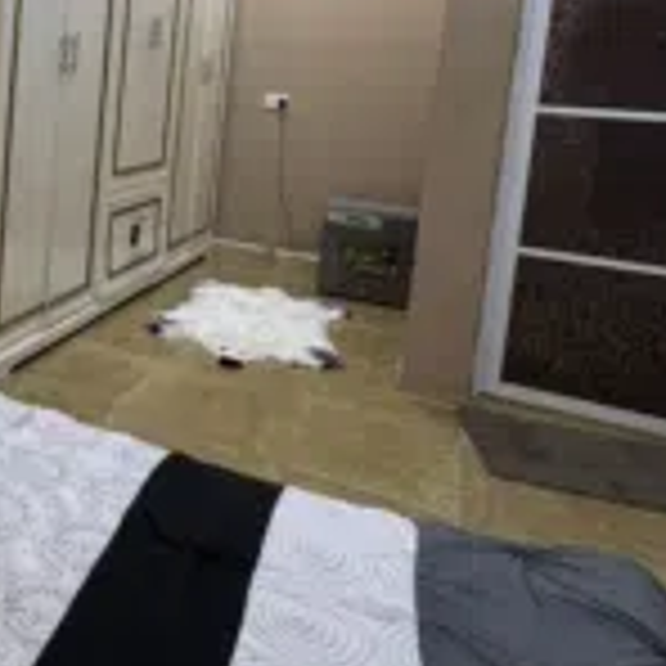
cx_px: 14
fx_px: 675
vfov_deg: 50.1
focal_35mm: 31
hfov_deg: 45.2
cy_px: 158
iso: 250
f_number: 1.8
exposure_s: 1/50
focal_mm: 1.57
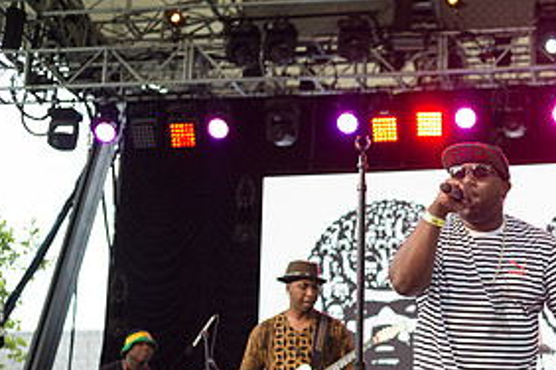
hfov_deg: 27.1
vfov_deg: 18.7
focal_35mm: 72
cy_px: 302
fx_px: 1112
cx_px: 499
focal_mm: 35
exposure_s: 1/1600
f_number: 2.8
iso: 1000
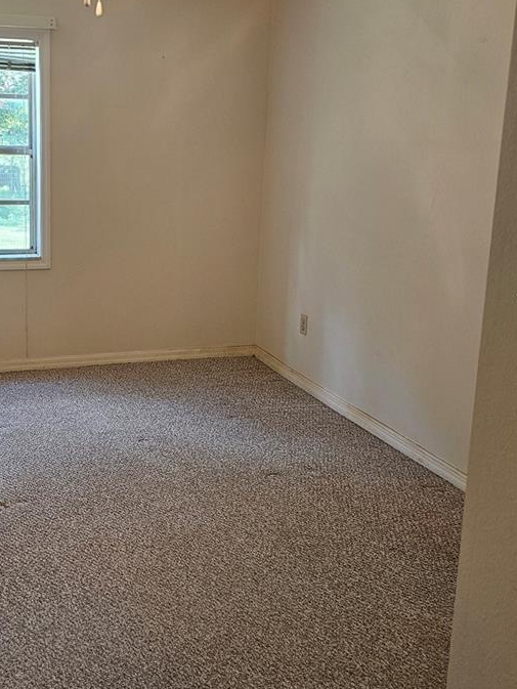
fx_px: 816
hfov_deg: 34.4
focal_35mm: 41
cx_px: 128
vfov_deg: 45.6
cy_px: 297
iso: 200
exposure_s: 1/120
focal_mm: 6.3
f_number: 1.7
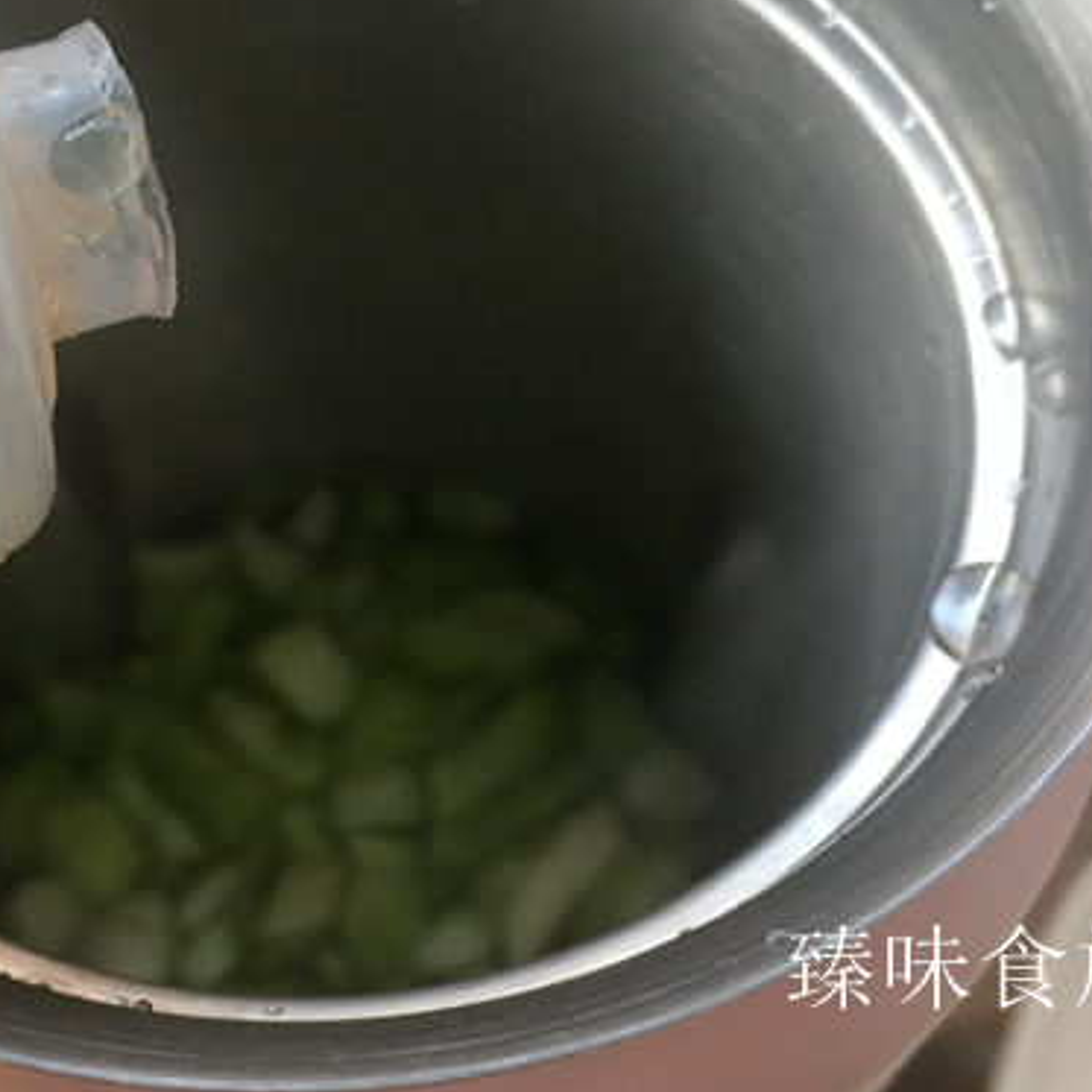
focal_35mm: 55
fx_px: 1963
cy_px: 504
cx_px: 386
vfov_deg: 31.1
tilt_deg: -60.5
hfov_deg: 30.9
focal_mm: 4.15
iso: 80
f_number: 2.2
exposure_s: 1/17
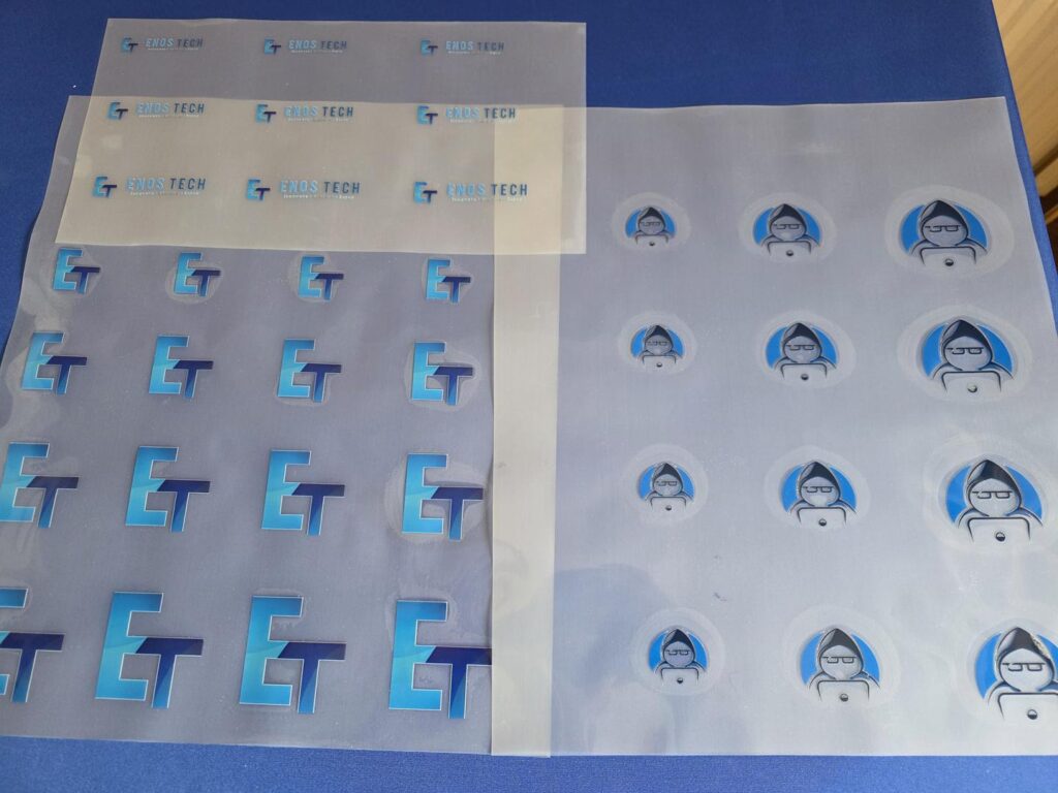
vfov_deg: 58.9
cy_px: 396
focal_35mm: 23
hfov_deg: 73.9
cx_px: 529
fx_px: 703
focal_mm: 6.3
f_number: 1.7
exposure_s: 1/100
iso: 320
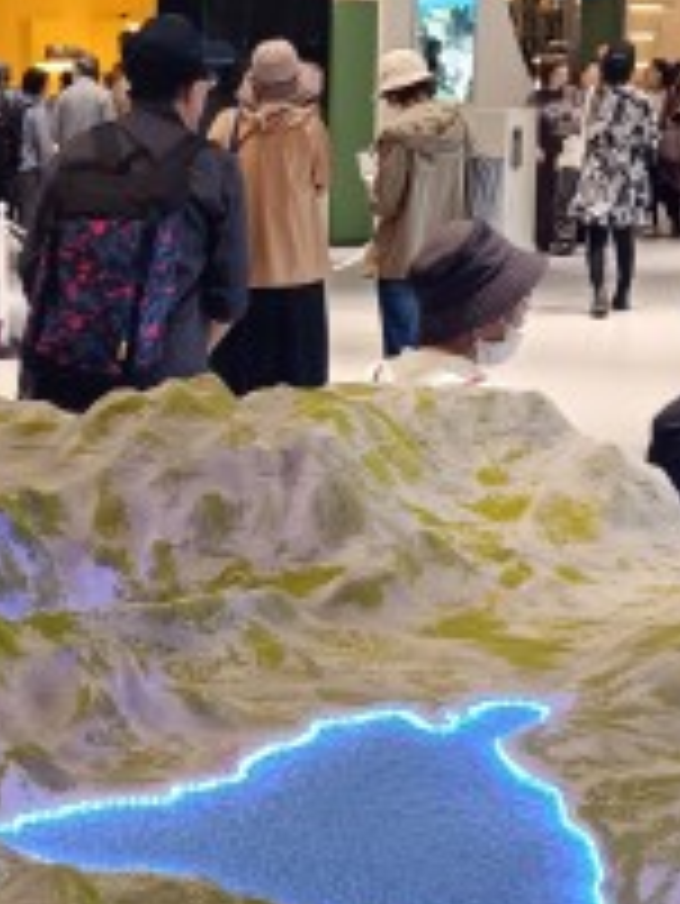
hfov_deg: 23.1
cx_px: 5
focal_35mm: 61
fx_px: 1596
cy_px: 603
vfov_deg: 31.4
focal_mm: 6.14
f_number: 1.65
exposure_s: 1/100
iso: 716
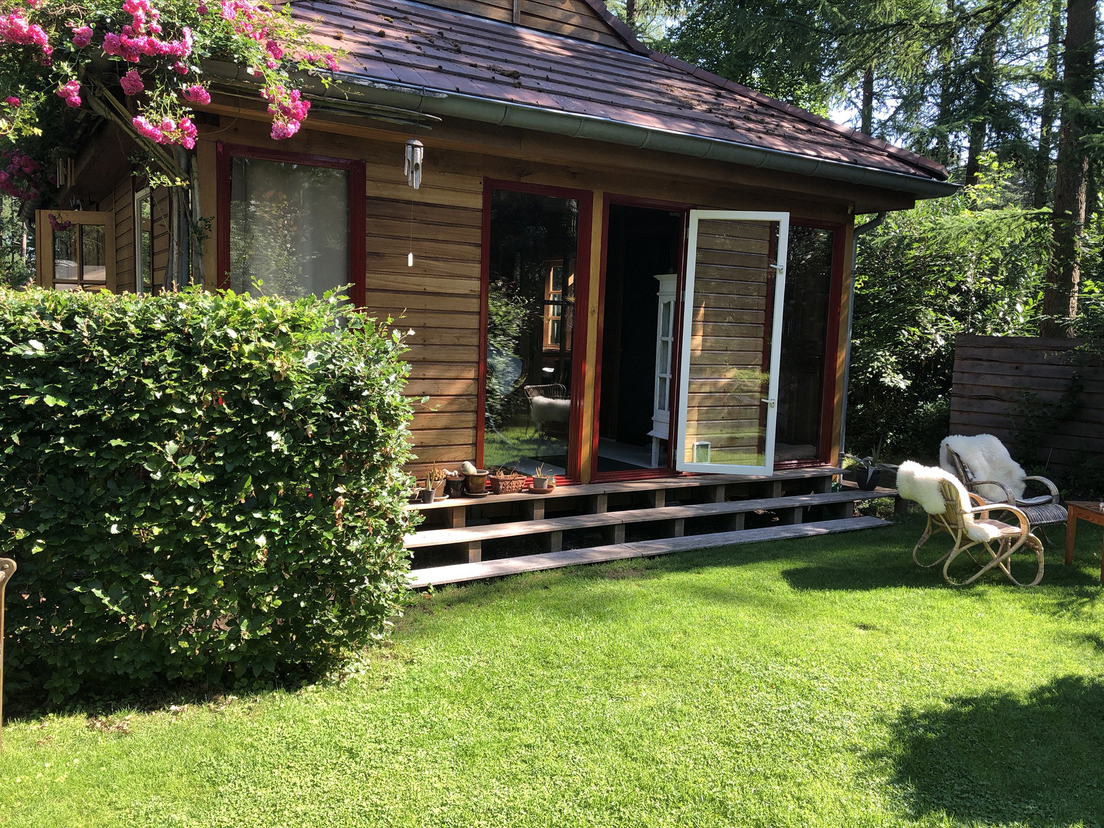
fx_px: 893
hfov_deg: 63.4
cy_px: 414
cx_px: 552
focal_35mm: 28
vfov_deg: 49.7
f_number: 1.8
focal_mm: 3.99
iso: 20
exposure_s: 1/271
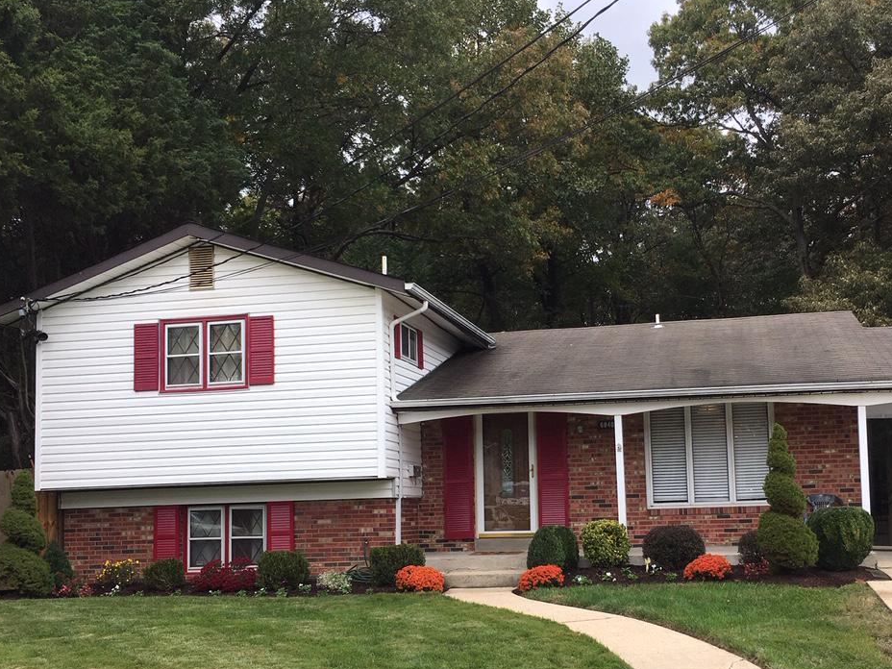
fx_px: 1031
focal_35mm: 40
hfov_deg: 46.6
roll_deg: +2.2
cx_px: 527
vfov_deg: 35.7
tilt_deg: +5.3
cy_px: 436
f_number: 2.2
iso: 25
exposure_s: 1/513
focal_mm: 4.15
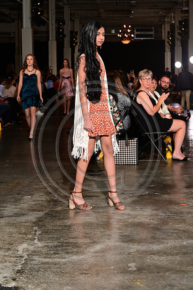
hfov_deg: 19.4
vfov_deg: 28.9
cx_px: 96
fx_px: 564
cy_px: 145
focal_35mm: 70
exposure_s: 1/125
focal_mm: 70
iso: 1000
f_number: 6.3
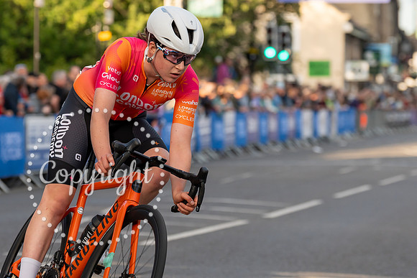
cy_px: 48
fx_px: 2456
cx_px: 121
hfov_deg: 9.7
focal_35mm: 212
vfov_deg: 6.5
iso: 320
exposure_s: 1/800
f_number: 3.5
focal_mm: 105
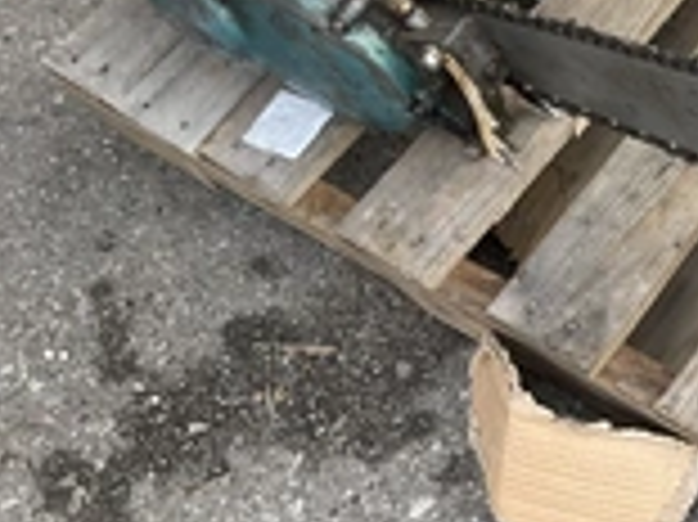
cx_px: 896
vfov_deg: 19.6
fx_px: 1511
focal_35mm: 75
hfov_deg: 23.2
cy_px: 176
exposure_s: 1/122
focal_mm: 3
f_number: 1.8
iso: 20
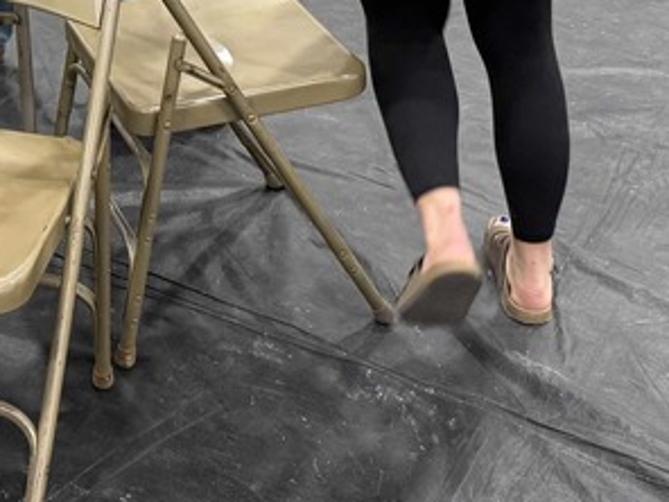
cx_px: 59
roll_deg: +0.3
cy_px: -224
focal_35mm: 83
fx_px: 1604
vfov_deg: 16.4
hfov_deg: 22.9
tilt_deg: -16.4
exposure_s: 1/60
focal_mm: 6.76
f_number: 1.78
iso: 125
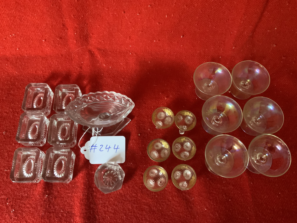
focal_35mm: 29
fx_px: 249
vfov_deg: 48.2
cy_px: 112
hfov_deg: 61.7
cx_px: 148
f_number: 1.8
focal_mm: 3
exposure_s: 1/30
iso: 400
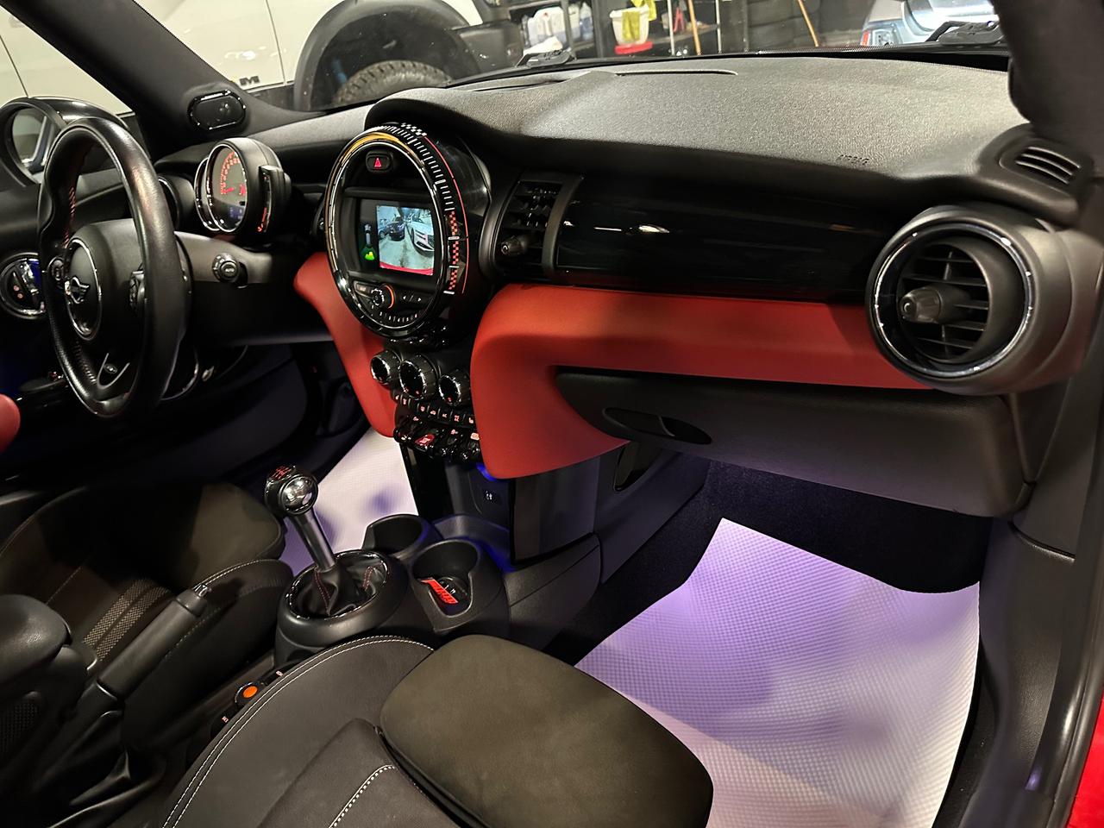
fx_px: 765
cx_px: 552
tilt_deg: -27.5
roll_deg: +10.1
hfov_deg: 71.6
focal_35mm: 24
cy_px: 414
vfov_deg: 56.8
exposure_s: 1/30
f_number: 1.78
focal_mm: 6.86
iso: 1000
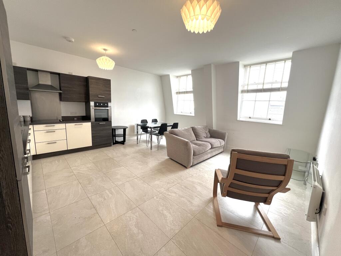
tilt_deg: -9.3
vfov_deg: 89.9
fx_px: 128
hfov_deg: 106.2
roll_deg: -2.1
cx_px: 170
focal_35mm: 13
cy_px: 128
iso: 100
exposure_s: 1/99
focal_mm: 1.57
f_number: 1.8
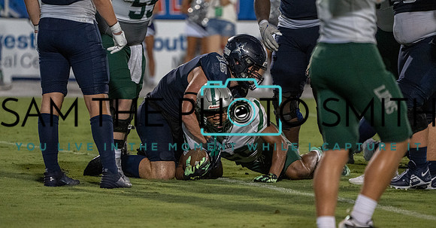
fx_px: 4763
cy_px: 126
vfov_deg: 2.7
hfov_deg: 5.2
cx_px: 212
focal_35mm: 419
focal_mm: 376
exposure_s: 1/1000
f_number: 5.6
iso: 10000
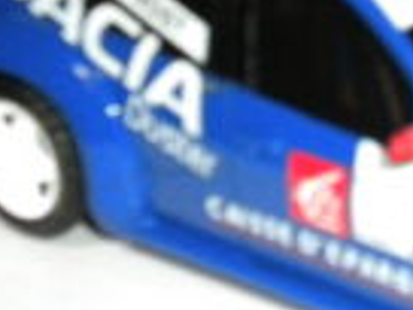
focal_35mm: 233
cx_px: 443
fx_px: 2780
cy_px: 112
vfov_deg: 6.4
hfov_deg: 8.4
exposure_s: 1/60
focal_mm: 14.3
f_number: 5.1
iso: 400
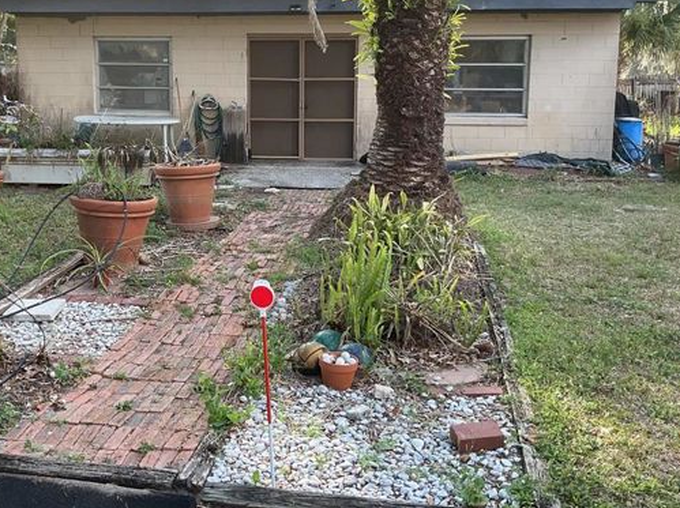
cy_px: 172
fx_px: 804
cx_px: 265
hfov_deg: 45.5
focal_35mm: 41
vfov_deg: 34.8
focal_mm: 3
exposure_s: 1/129
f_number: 1.8
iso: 16
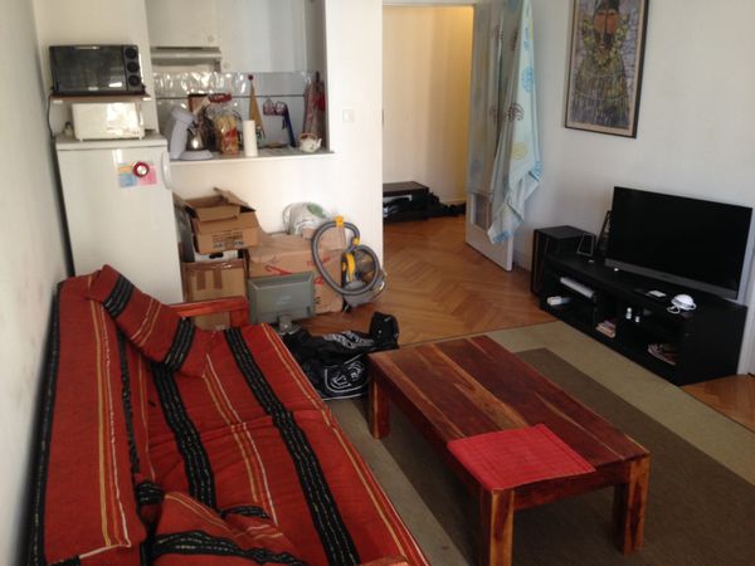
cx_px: 378
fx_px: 720
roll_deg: +1.0
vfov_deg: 42.9
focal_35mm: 33
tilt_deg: -20.5
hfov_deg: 55.4
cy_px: 283
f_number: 2.4
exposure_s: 1/20
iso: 100
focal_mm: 4.12
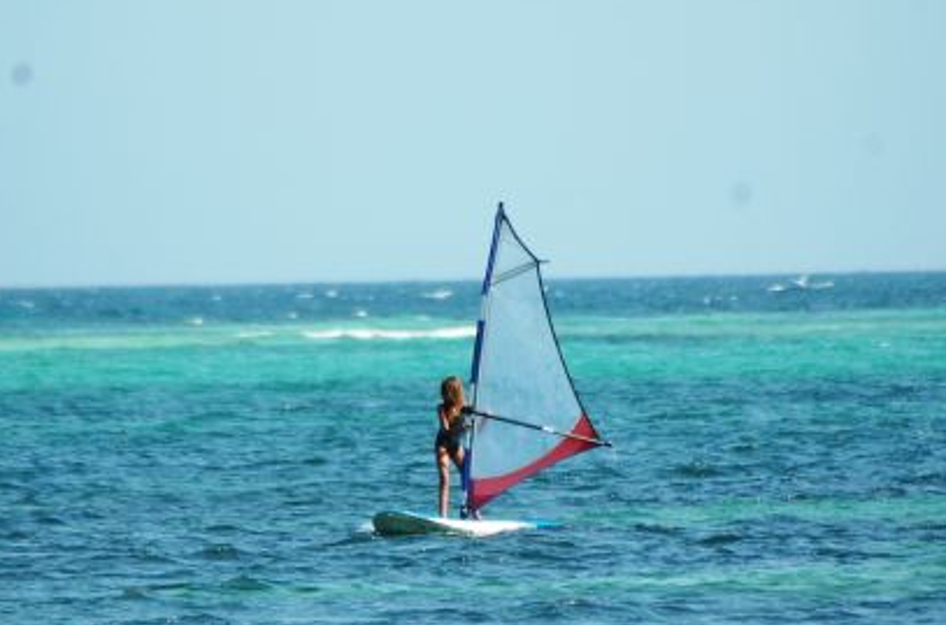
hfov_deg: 3.1
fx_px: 17401
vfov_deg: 2.1
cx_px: 453
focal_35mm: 664
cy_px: 371
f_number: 5.6
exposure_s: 1/1250
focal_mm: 300
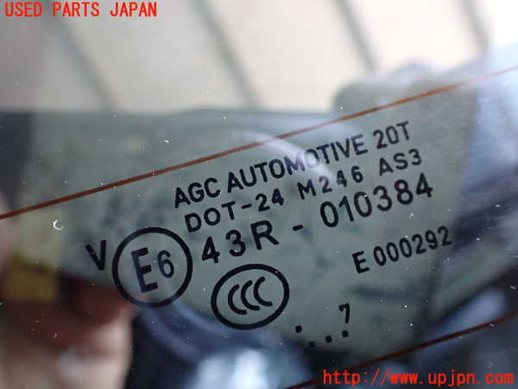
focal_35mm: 30
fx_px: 449
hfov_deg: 60.0
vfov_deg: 46.8
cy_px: 194
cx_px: 259
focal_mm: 5.4
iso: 800
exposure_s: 1/80
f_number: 2.3
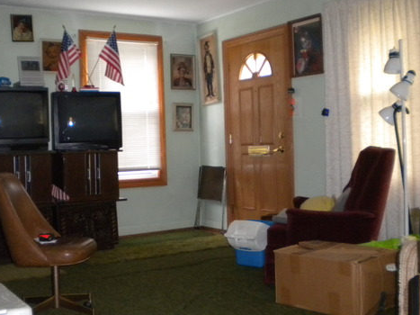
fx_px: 582
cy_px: 157
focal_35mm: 48
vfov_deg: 30.3
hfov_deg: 39.6
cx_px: 176
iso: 400
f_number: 3.1
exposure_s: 1/30
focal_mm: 6.3
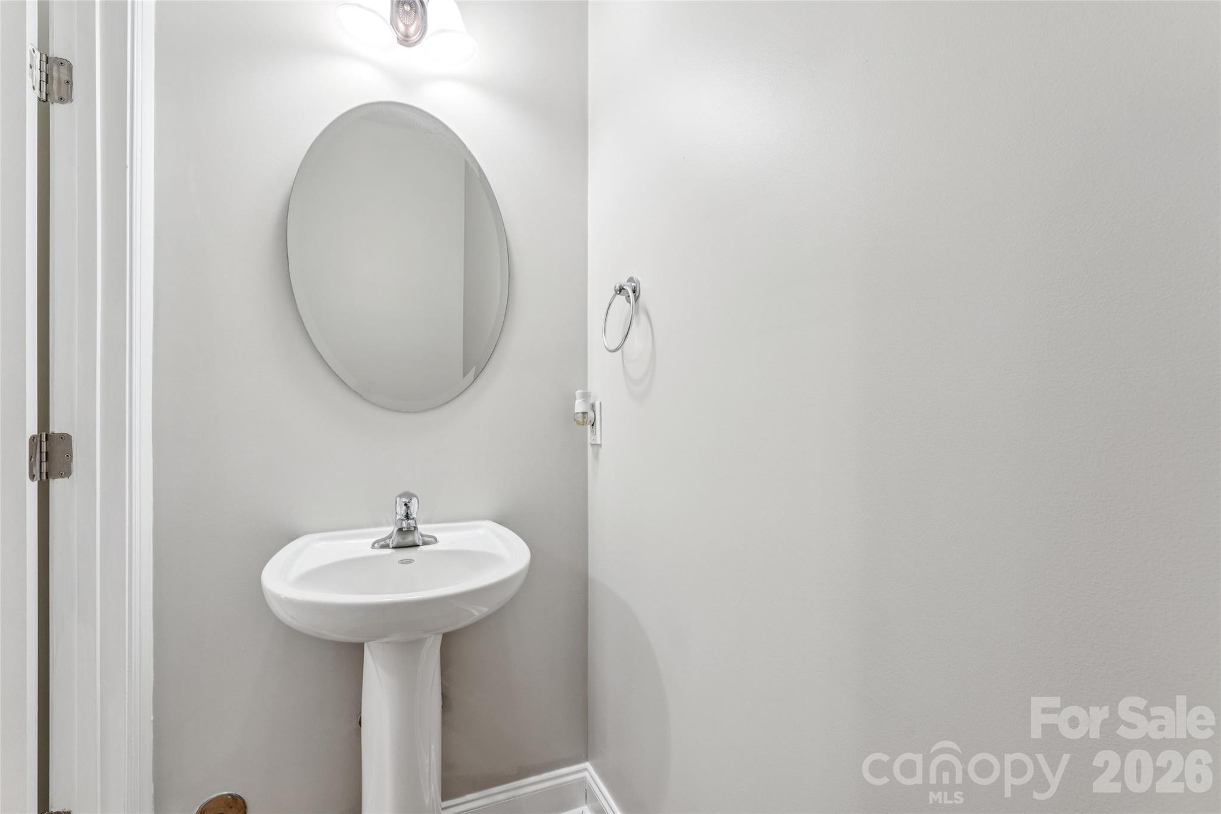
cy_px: 407
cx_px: 610
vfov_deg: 73.7
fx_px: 543
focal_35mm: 16
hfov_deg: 96.7
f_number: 9
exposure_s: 1/2.5
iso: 100
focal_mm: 16
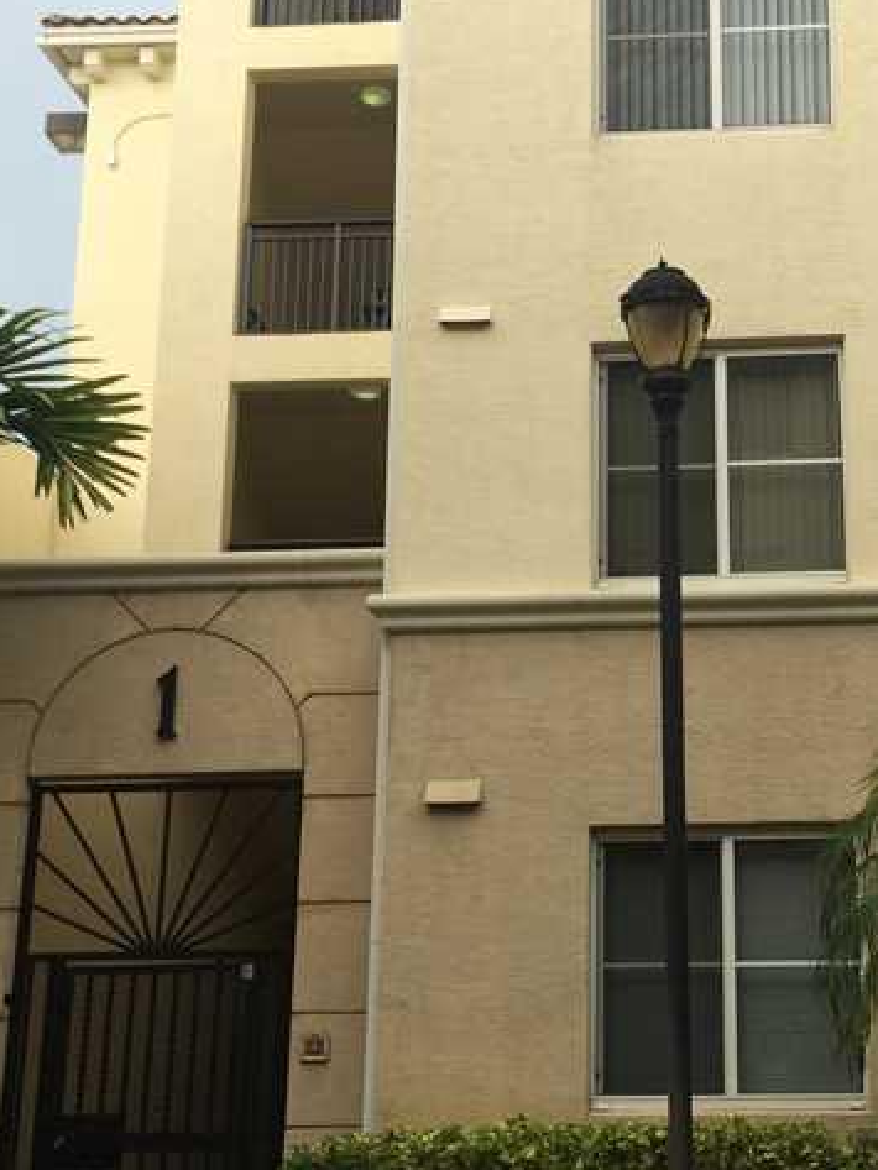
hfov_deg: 29.2
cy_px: 569
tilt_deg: +14.5
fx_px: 1656
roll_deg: +2.1
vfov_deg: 38.9
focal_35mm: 49
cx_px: 668
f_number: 2.2
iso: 32
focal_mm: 4.15
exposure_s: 1/451
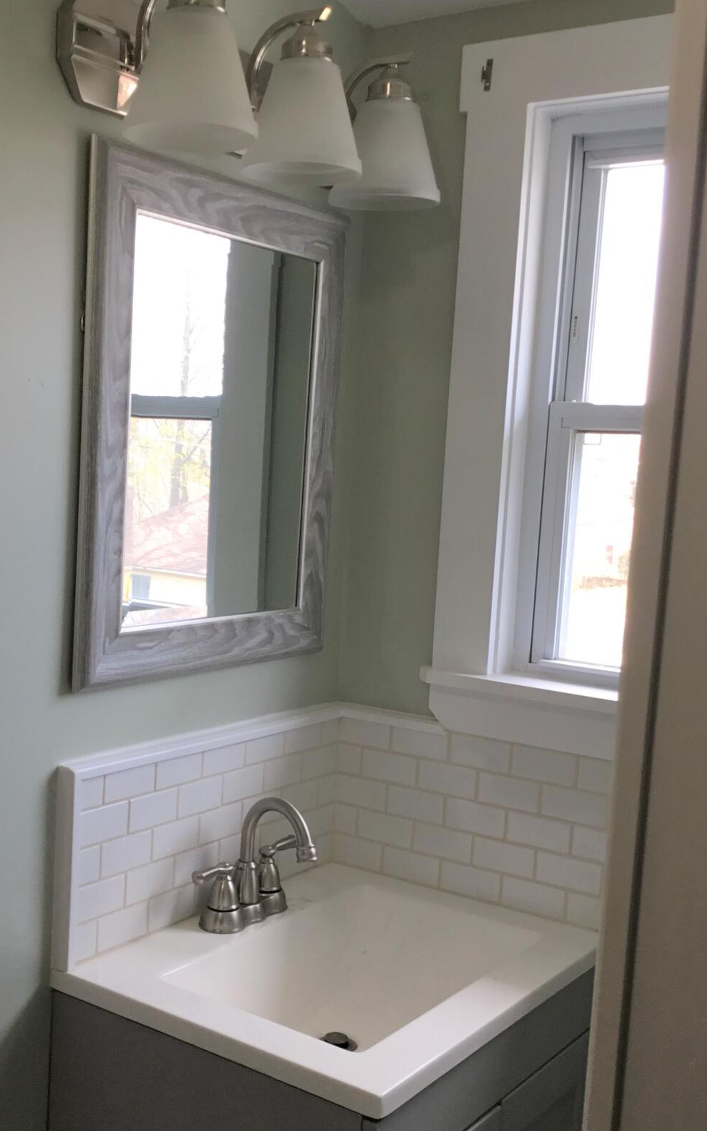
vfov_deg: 47.1
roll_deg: -0.8
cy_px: 634
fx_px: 1295
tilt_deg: -6.9
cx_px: 239
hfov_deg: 30.3
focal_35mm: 42
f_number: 2.4
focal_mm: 3.3
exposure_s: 1/60
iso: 25
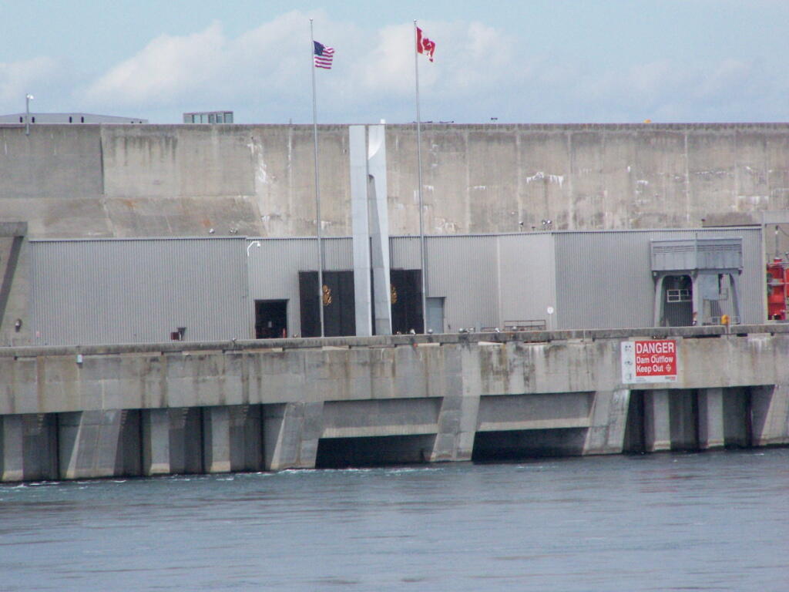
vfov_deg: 3.9
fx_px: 8661
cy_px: 296
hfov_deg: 5.2
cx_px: 394
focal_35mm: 380
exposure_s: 1/1600
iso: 400
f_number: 7.1
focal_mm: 63
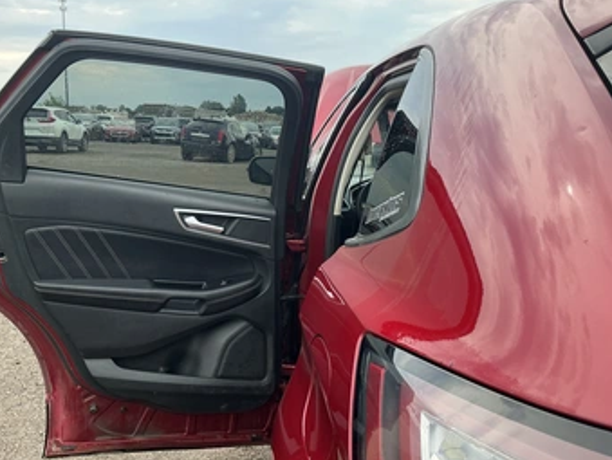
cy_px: 251
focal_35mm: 33
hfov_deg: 55.3
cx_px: 287
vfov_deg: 43.0
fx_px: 584
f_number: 1.8
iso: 20
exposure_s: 1/197
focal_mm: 3
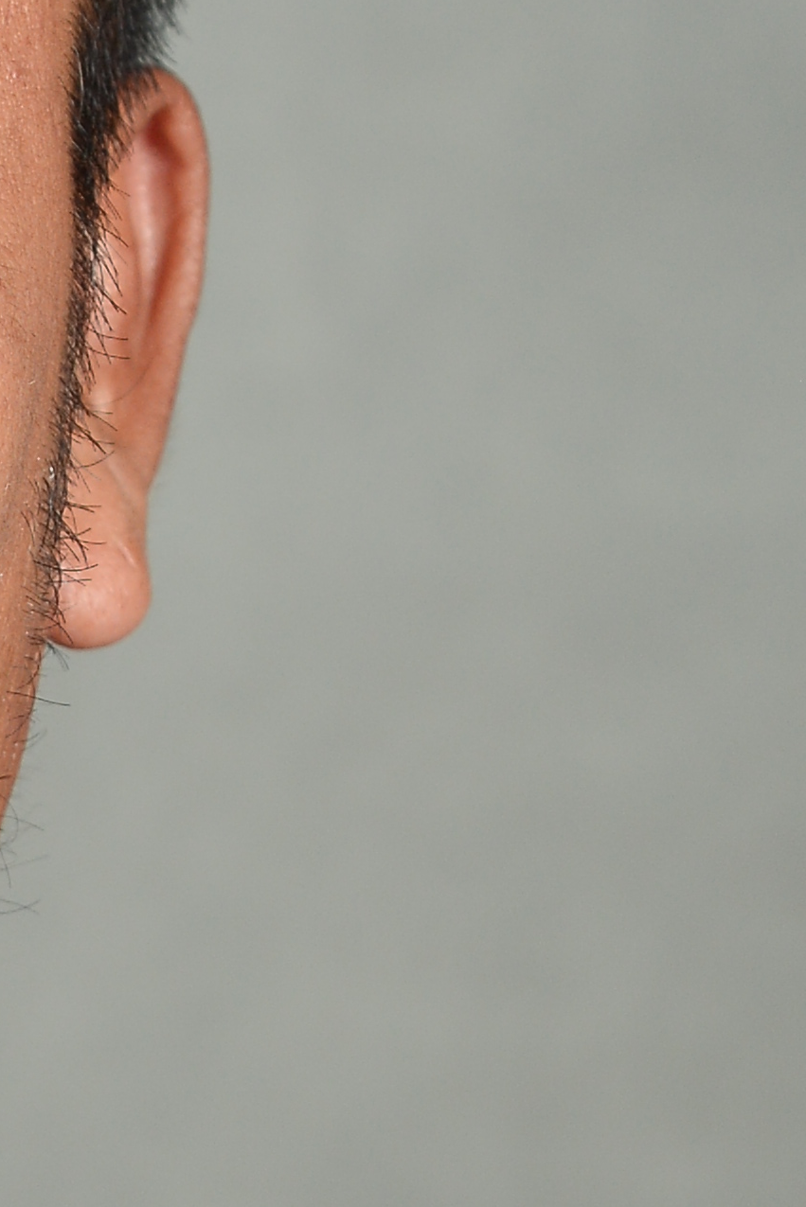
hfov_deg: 5.7
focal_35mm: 236
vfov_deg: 8.7
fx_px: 7919
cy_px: 837
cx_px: -626
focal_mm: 50
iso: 320
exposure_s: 1/100
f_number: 5.6
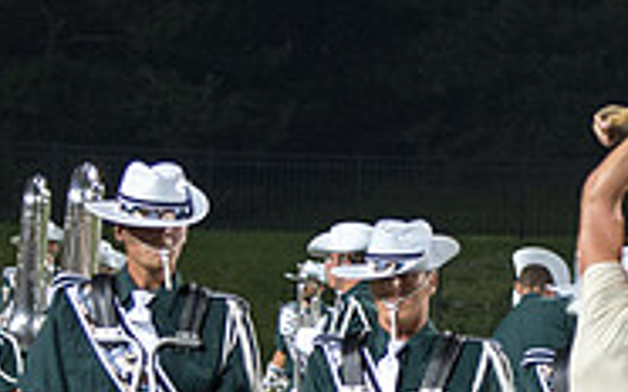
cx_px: 635
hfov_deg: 5.0
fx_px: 7218
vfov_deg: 3.1
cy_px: 315
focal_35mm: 422
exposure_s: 1/160
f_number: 4.5
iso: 2200
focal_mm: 86
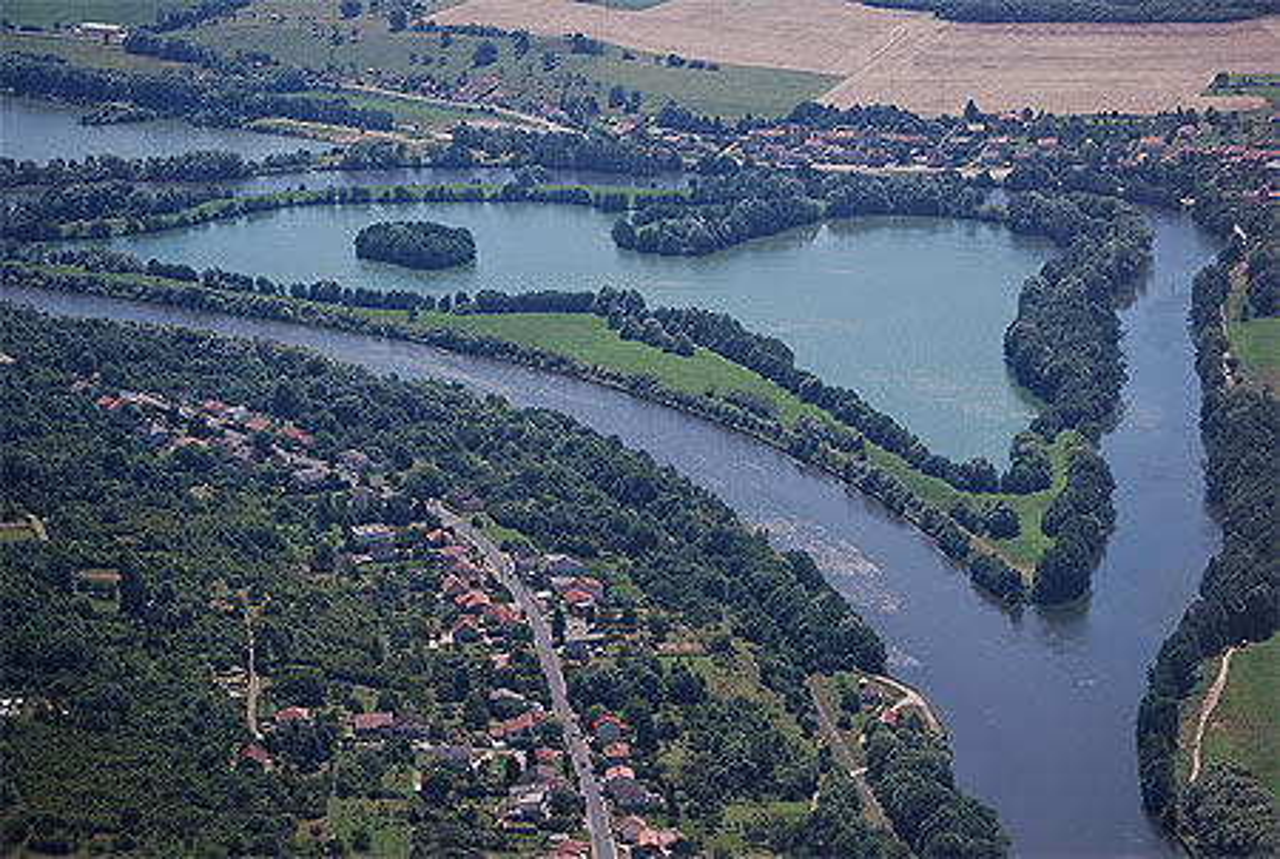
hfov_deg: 19.4
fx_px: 3741
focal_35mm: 105
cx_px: 640
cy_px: 430
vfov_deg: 13.1
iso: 125
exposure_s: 1/500
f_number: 5.6
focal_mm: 70
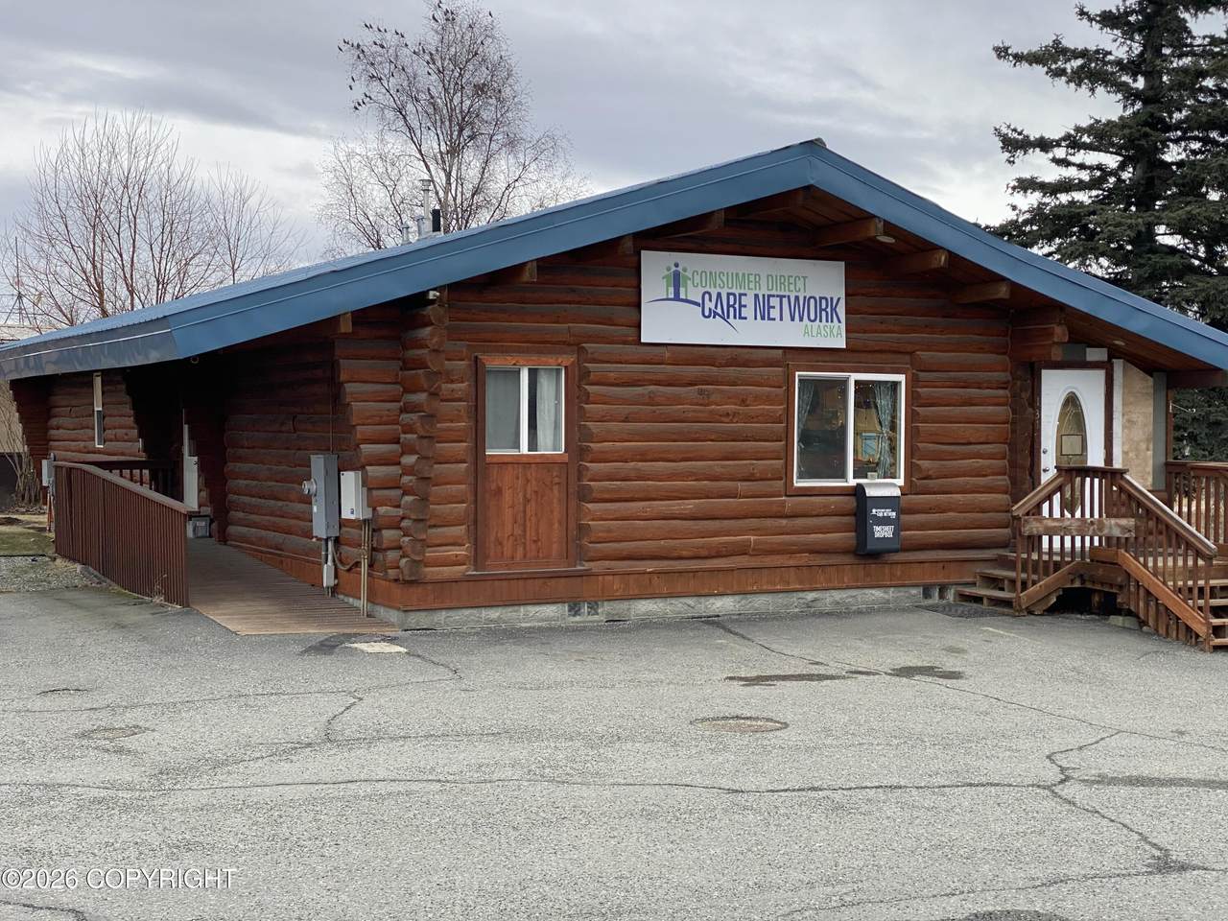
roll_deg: -1.0
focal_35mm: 52
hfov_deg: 36.8
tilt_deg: -1.4
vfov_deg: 28.0
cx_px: 614
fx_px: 1845
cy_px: 460
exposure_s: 1/121
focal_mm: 6
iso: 50
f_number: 2
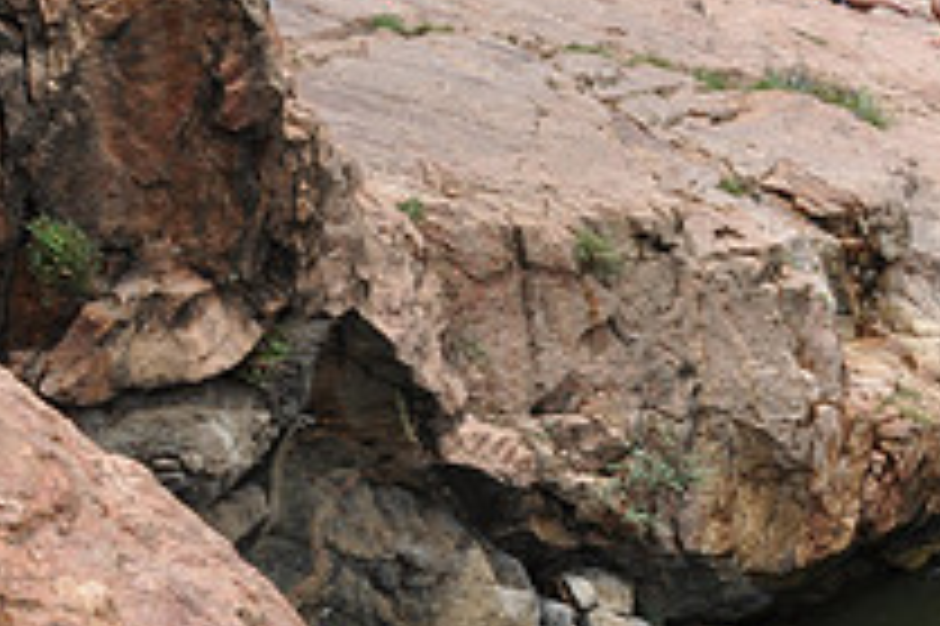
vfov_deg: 13.5
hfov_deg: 19.6
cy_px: 11
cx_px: 1003
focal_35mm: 100
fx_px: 2609
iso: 200
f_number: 8
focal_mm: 24
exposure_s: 1/500
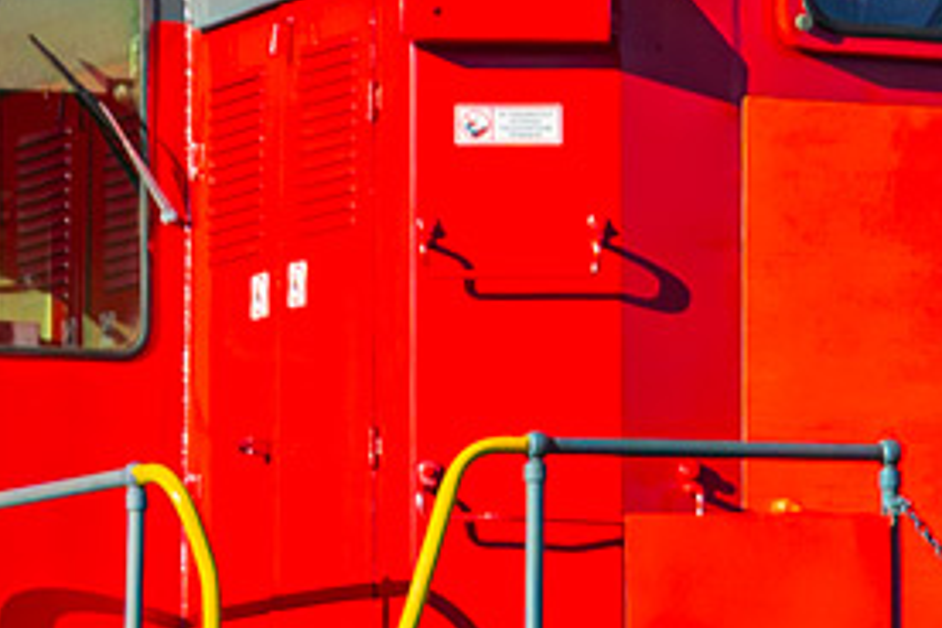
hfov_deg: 7.4
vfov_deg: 4.9
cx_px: 444
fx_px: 7248
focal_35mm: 277
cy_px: 703
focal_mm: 34
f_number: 8
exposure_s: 1/200
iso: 100
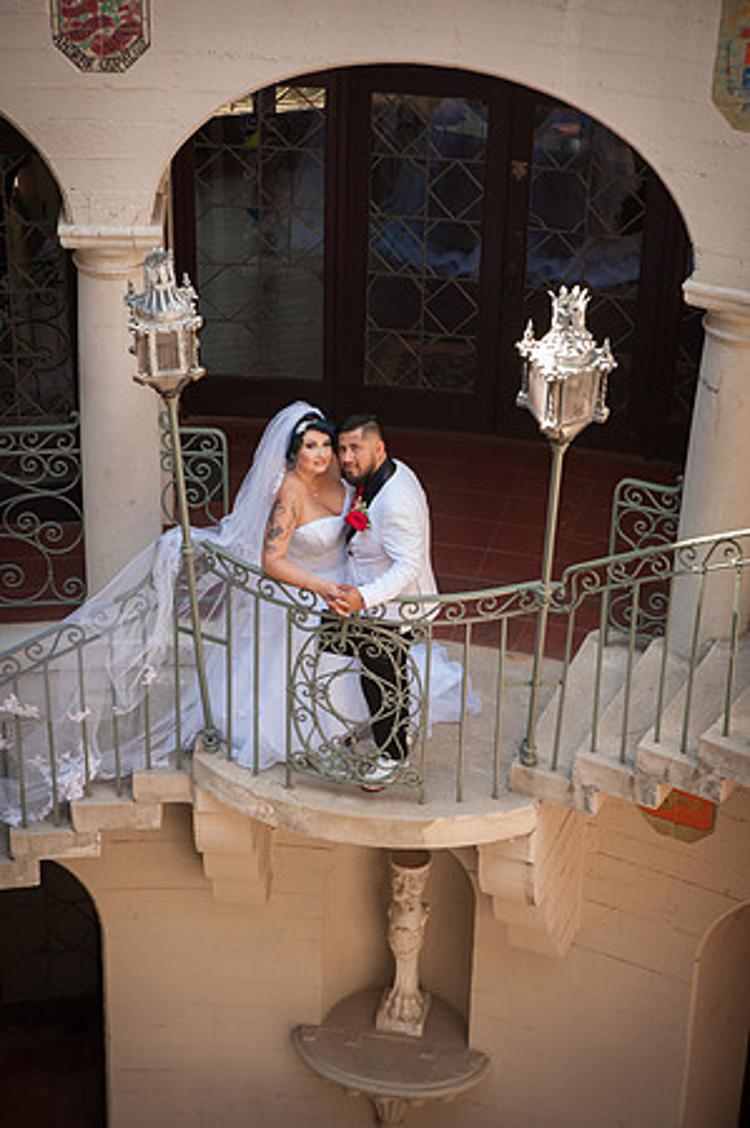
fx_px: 1942
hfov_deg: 21.9
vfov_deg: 32.4
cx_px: 375
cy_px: 564
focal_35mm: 62
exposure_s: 1/125
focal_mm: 62
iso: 250
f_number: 5.6
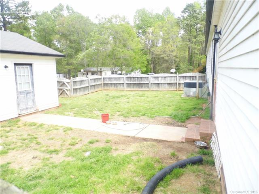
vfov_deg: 54.9
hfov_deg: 69.4
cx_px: 130
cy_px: 97
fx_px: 187
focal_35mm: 25
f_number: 8.9
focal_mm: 4.46
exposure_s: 1/30
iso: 100
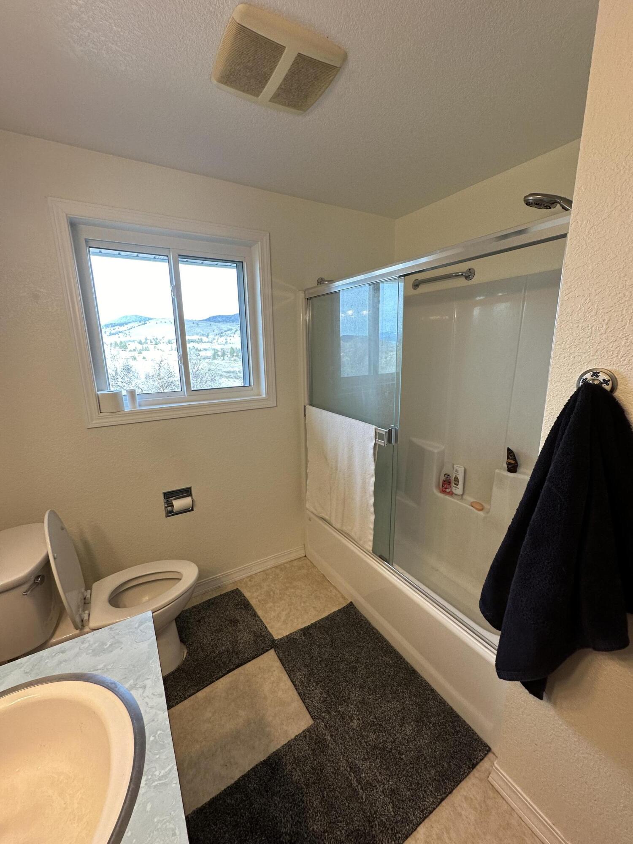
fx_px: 341
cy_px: 422
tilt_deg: -12.4
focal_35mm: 14
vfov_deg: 102.1
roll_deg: -0.1
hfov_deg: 85.7
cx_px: 316
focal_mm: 2.22
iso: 125
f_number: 2.2
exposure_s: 1/120
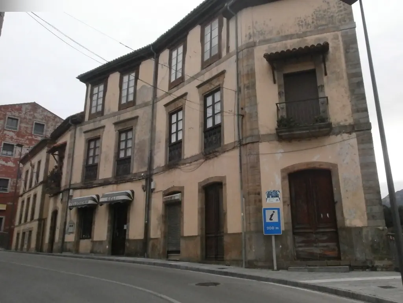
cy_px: 152
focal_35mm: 30
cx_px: 202
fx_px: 349
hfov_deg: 60.0
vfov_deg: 46.8
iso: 800
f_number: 3.5
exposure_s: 1/400
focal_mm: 5.36
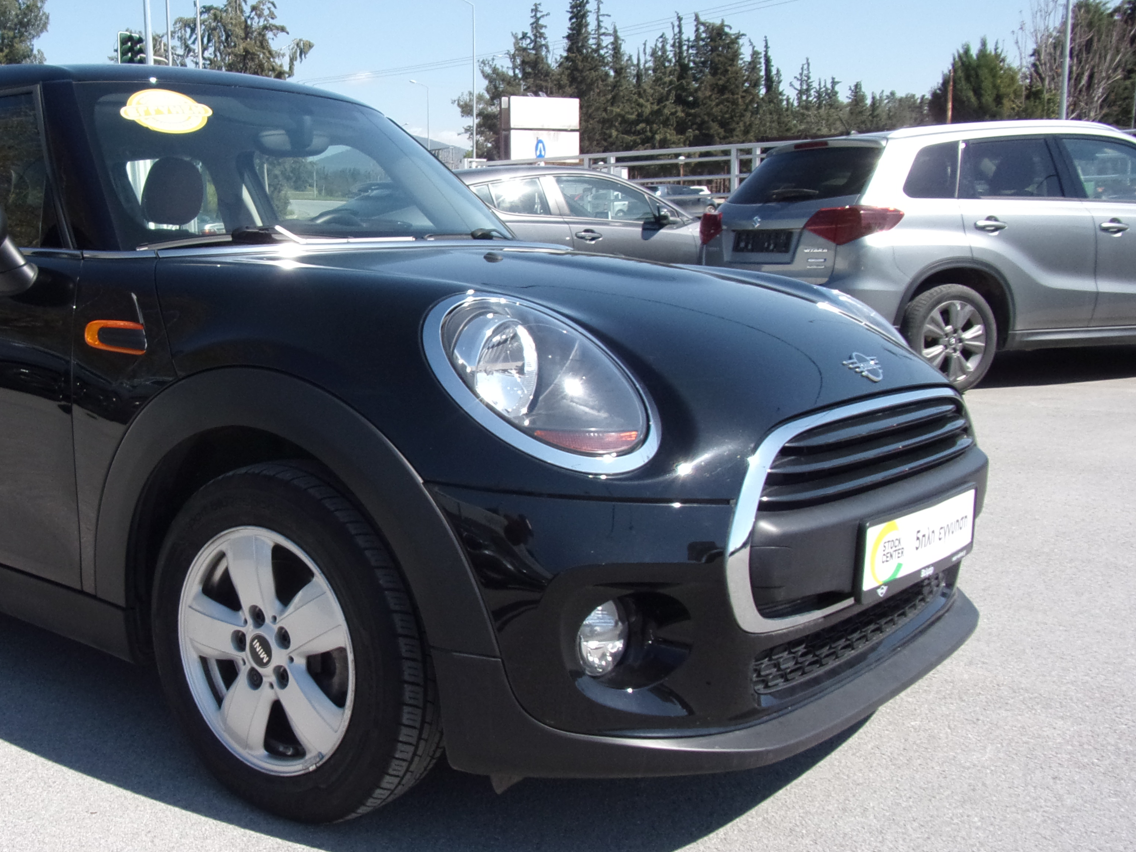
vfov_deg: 39.6
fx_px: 1181
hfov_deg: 49.6
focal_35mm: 36
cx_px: 304
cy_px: 402
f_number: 3.3
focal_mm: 4.3
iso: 80
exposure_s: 1/850
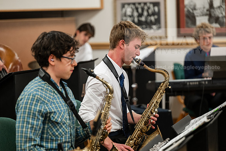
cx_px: 113
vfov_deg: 11.4
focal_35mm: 120
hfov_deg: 17.1
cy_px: 76
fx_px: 753
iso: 1250
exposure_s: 1/160
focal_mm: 120
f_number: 2.8
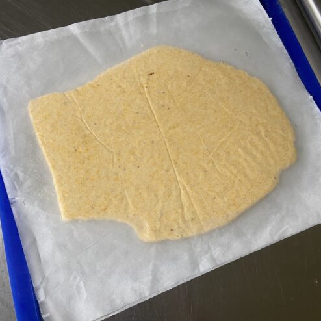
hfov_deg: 52.5
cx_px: 154
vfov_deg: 52.5
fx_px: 325
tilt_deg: -71.2
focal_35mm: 31
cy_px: 159
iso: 125
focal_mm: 4.25
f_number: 1.8
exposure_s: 1/92
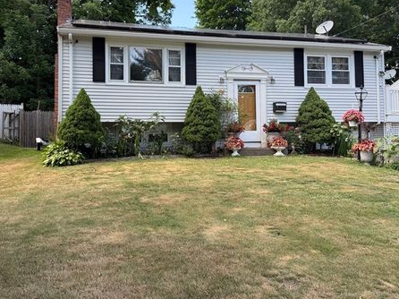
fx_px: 369
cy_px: 121
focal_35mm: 32
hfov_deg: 56.8
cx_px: 195
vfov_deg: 43.9
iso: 100
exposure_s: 1/757
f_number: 1.78
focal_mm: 6.76
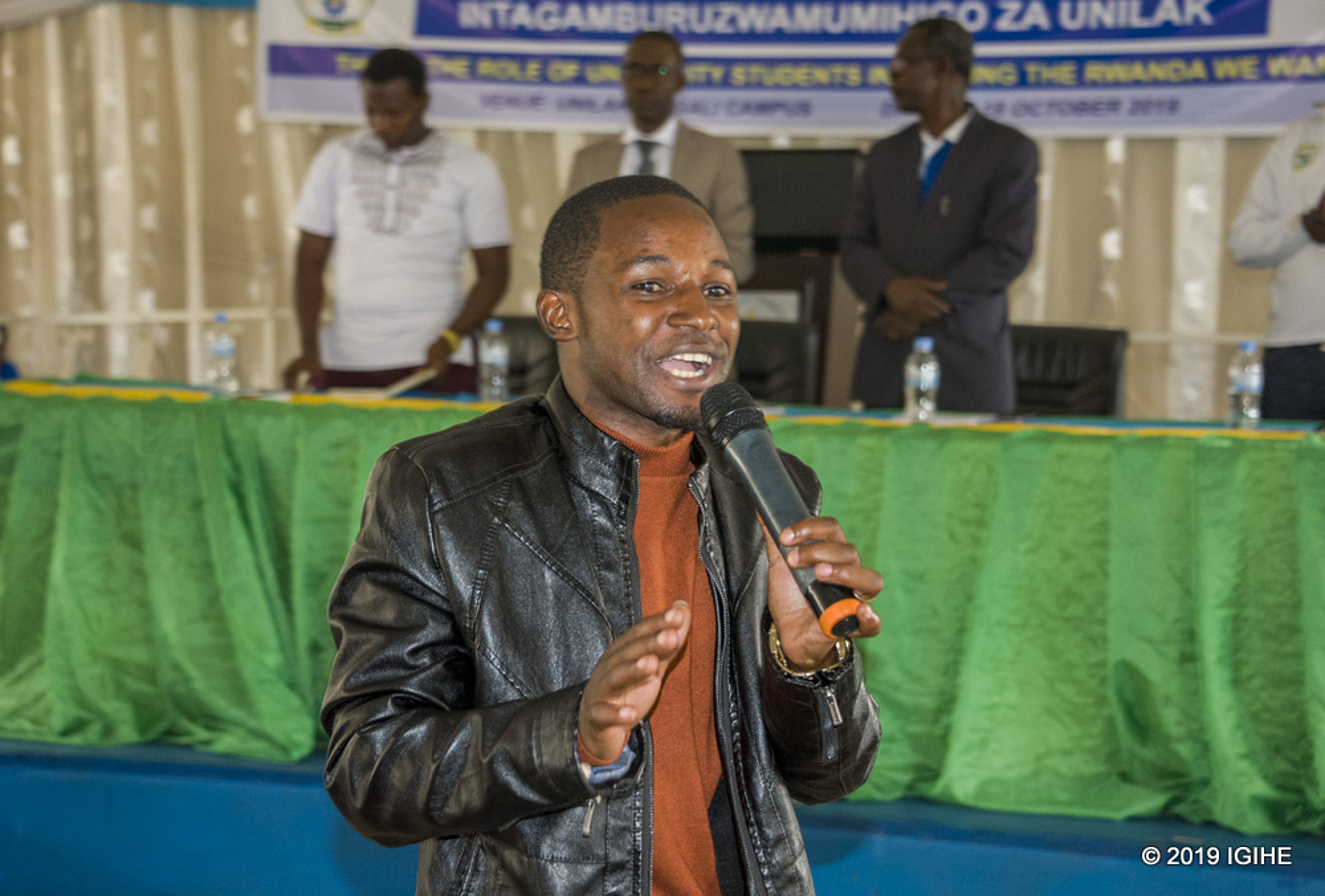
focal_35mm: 69
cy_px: 467
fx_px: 2569
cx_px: 673
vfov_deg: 19.8
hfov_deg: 28.9
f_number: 5
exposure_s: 1/60
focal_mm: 65
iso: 3600
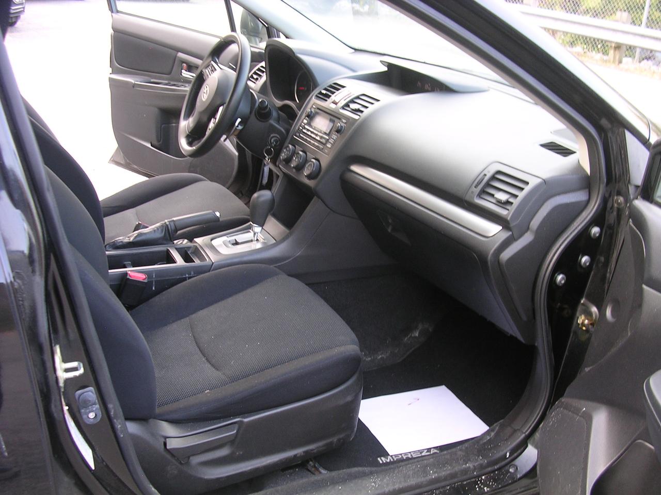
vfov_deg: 37.7
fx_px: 726
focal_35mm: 38
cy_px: 248
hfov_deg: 49.0
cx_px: 330
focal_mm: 5.8
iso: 100
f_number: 2.8
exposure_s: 1/12.4
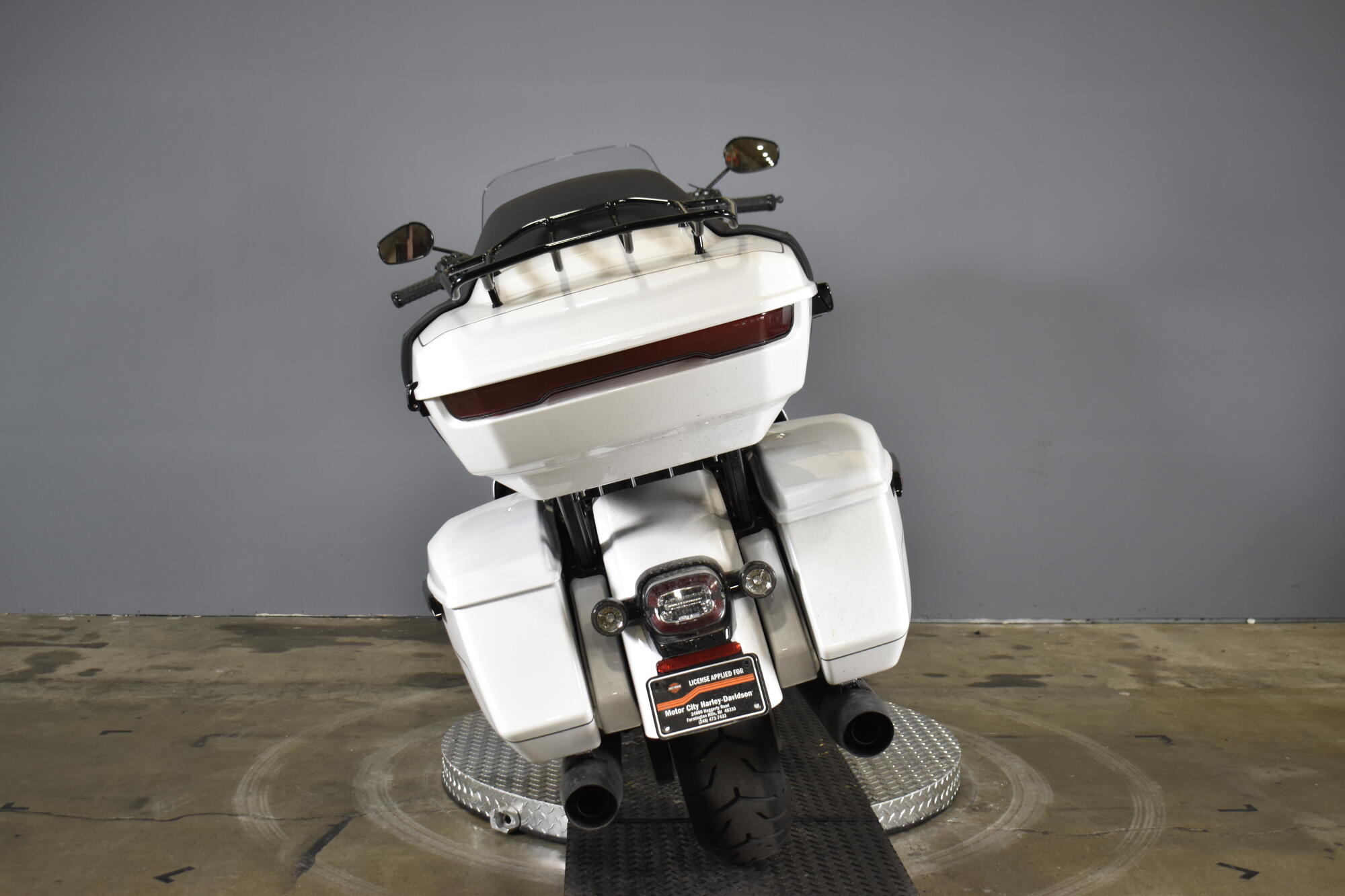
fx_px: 1513
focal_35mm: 40
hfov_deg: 47.9
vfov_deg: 33.0
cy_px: 448
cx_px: 672
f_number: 4
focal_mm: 27
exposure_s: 1/50
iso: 400
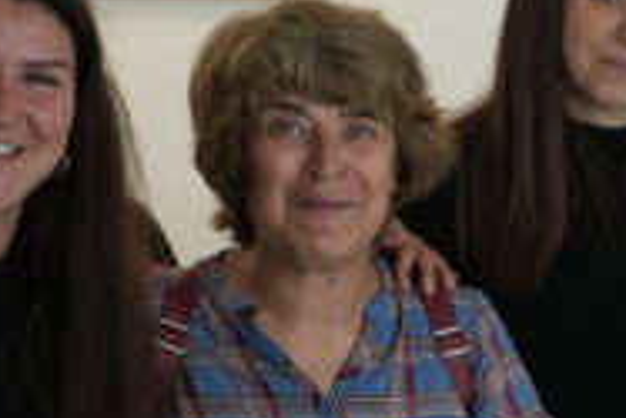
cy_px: 189
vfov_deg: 8.1
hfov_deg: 11.6
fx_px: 2958
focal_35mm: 170
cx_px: 911
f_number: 14
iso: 1000
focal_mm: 31
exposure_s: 1/40
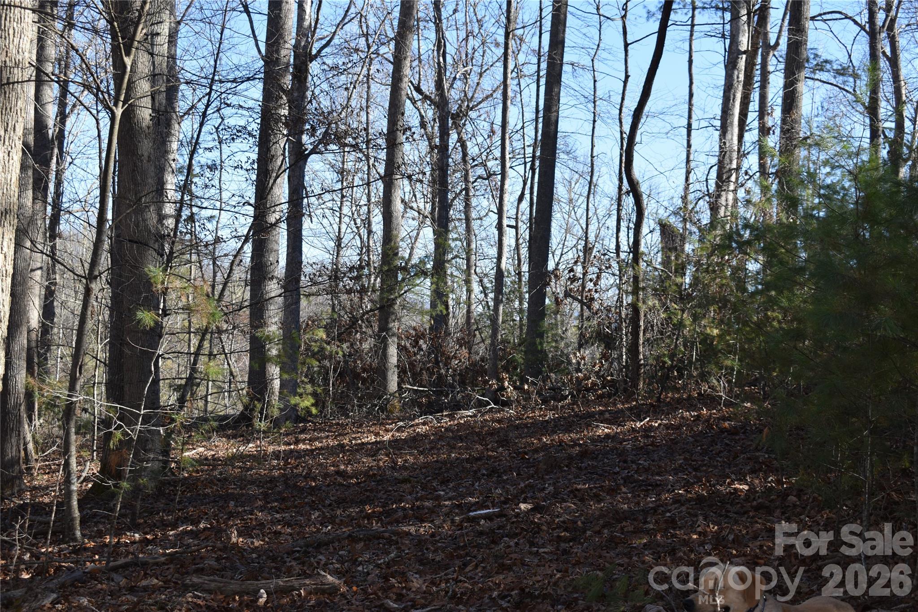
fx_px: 1377
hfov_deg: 36.9
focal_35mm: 54
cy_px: 306
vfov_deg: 25.1
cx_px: 459
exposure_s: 1/160
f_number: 6.3
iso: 100
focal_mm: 36
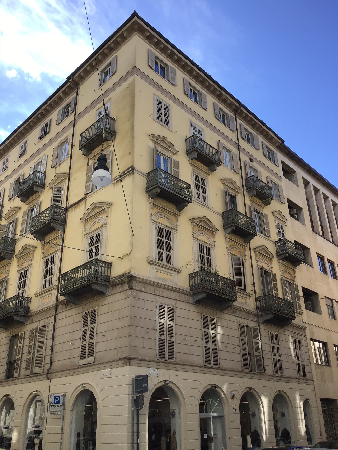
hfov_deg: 45.4
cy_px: 225
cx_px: 169
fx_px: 404
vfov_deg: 58.4
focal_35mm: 31
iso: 25
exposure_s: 1/646
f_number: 2.4
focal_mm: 3.3
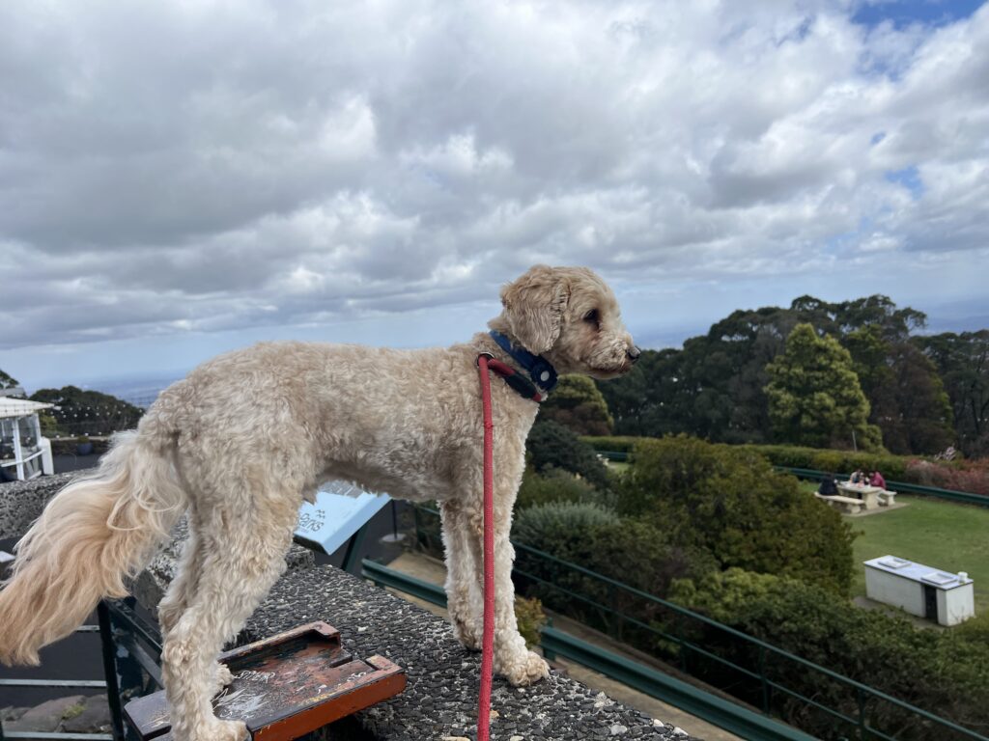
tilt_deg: -2.7
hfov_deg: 67.3
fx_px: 743
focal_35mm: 26
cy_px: 370
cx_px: 494
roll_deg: +6.1
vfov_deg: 53.1
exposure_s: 1/5882
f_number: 1.5
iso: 50
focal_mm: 5.7
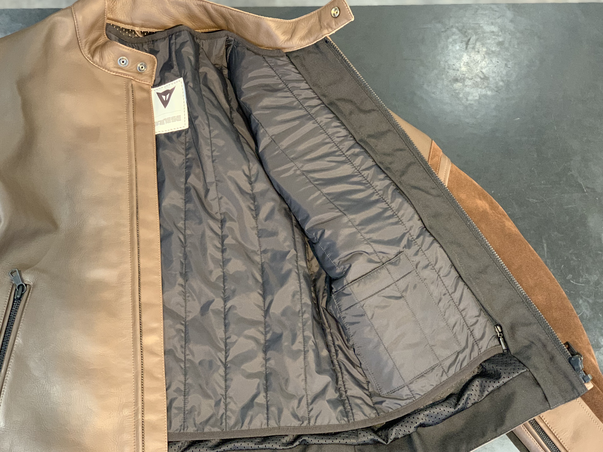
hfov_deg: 36.8
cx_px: 302
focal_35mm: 52
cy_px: 226
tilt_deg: -62.5
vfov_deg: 28.0
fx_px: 906
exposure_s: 1/60
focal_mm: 6
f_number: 2.4
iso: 320
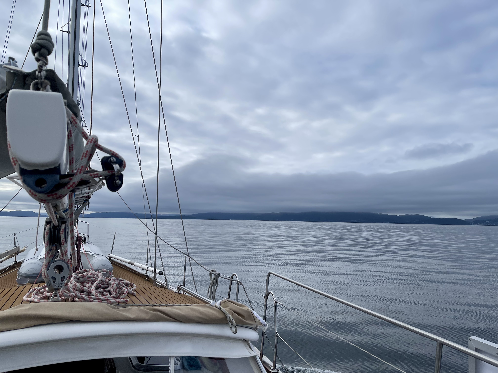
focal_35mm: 25
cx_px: 249
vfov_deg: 54.9
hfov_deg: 69.4
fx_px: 360
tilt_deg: +4.2
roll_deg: +0.7
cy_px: 186
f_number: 1.6
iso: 32
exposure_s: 1/6250
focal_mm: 5.1
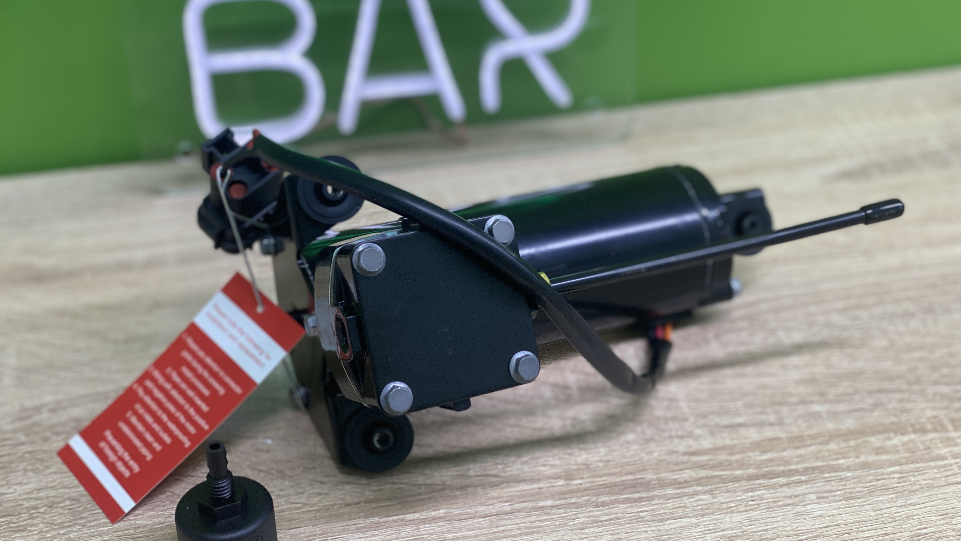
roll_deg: +2.2
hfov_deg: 36.6
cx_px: 482
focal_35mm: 57
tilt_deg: -34.8
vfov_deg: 21.1
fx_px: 1452
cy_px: 262
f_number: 2
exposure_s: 1/77
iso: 100
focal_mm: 6
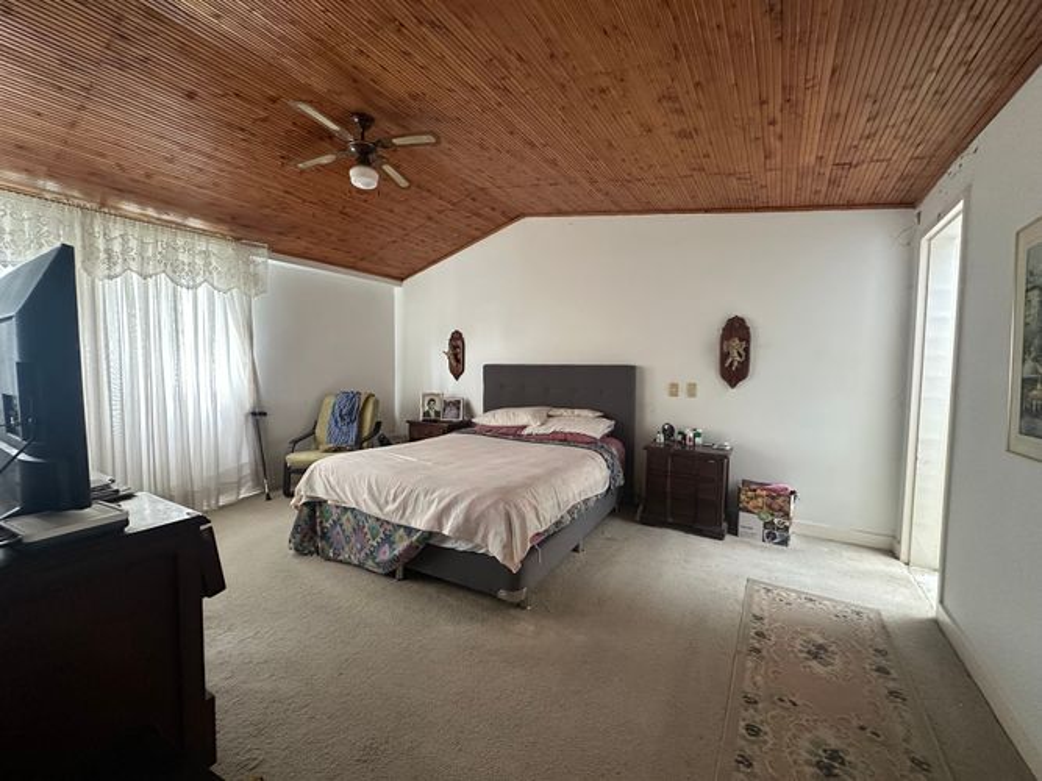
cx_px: 521
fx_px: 421
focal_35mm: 14
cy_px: 390
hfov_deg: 102.1
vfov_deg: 85.7
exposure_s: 1/60
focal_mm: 2.22
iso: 640
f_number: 2.2
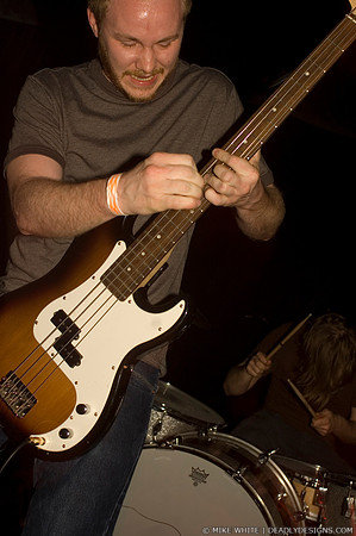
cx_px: 178
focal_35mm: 60
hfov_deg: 22.6
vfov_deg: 33.4
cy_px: 268
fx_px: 892
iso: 400
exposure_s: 1/13
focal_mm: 40
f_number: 5
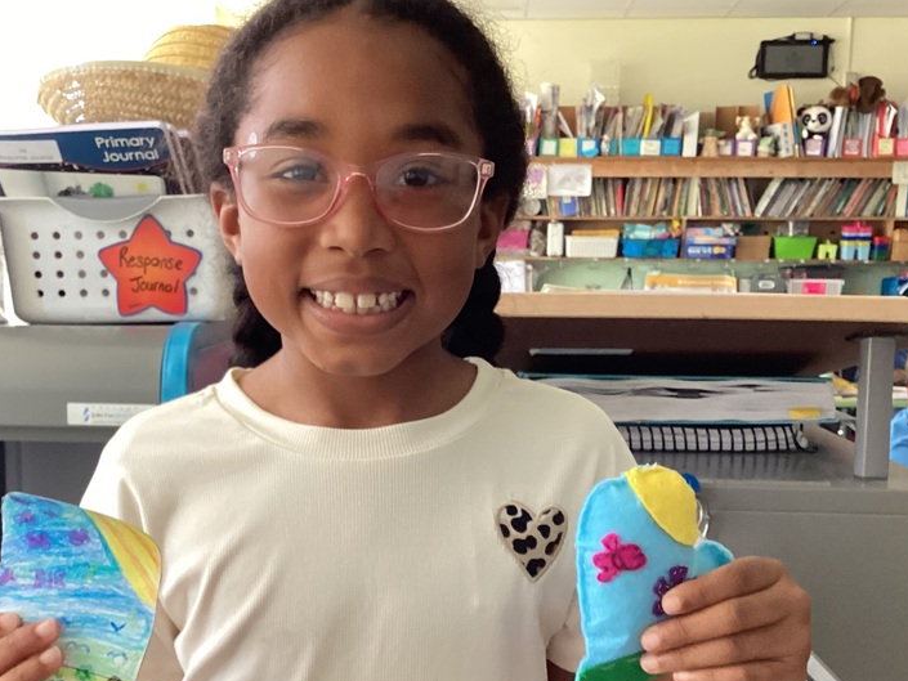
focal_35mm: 45
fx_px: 1181
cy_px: 431
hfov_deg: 41.9
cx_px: 368
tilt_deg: -7.7
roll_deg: -1.4
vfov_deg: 32.0
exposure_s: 1/33
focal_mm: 3.3
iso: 250
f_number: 2.4
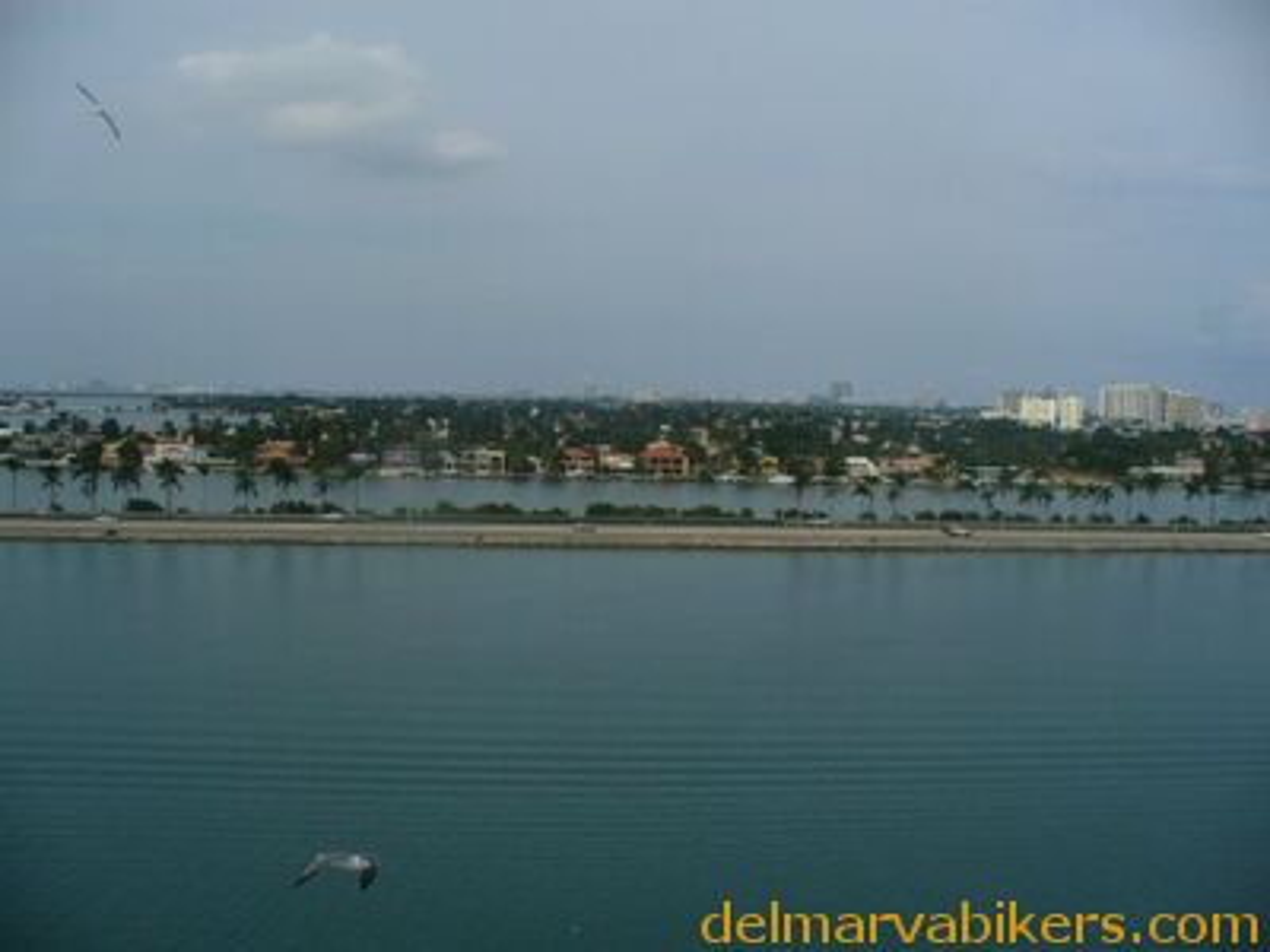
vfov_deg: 38.7
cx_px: 635
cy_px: 476
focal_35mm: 37
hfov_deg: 50.1
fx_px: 1357
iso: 80
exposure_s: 1/500
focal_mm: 6.1
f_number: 5.6
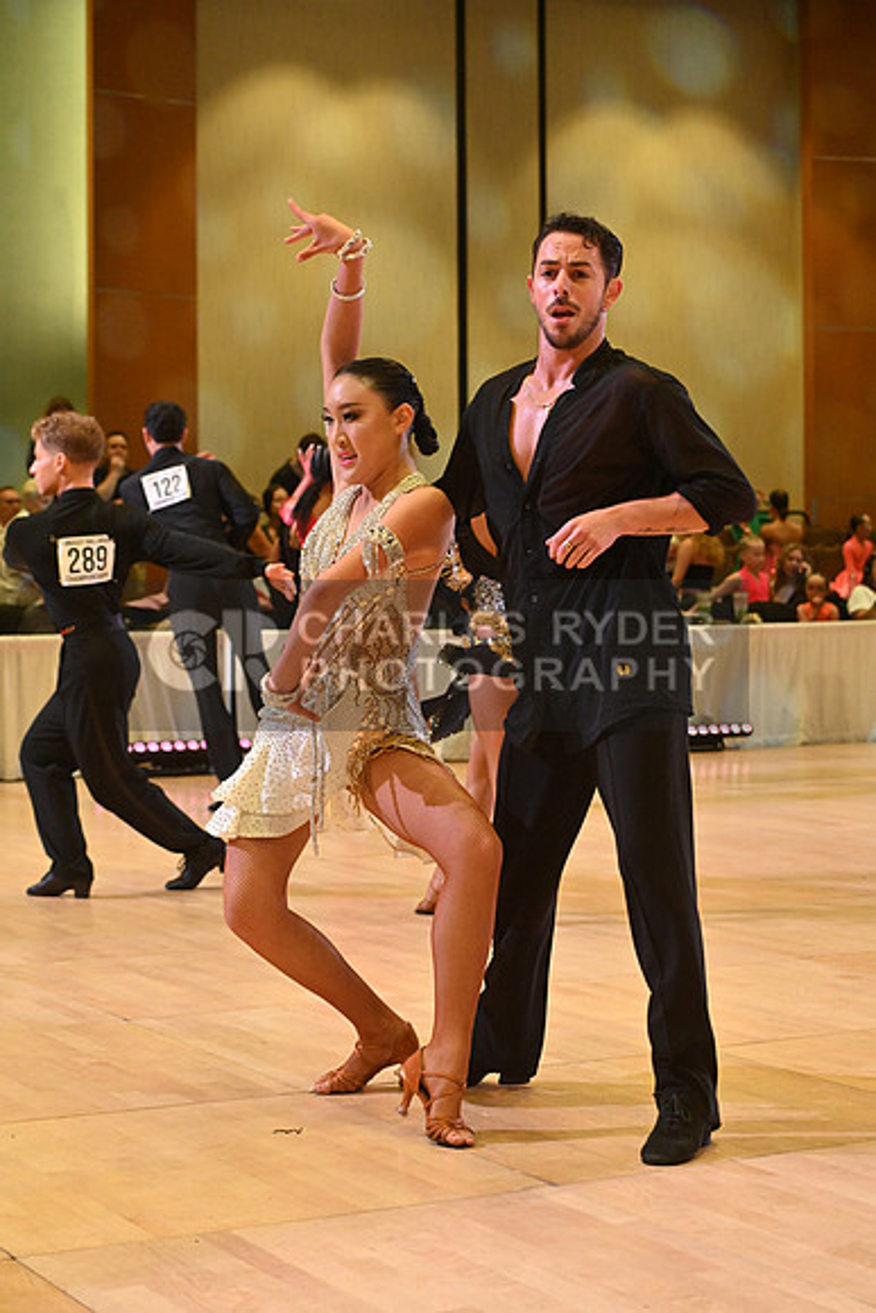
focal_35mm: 70
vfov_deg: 28.8
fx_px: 2553
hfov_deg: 19.5
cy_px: 656
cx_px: 438
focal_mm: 70
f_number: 5.6
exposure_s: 1/400
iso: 4000
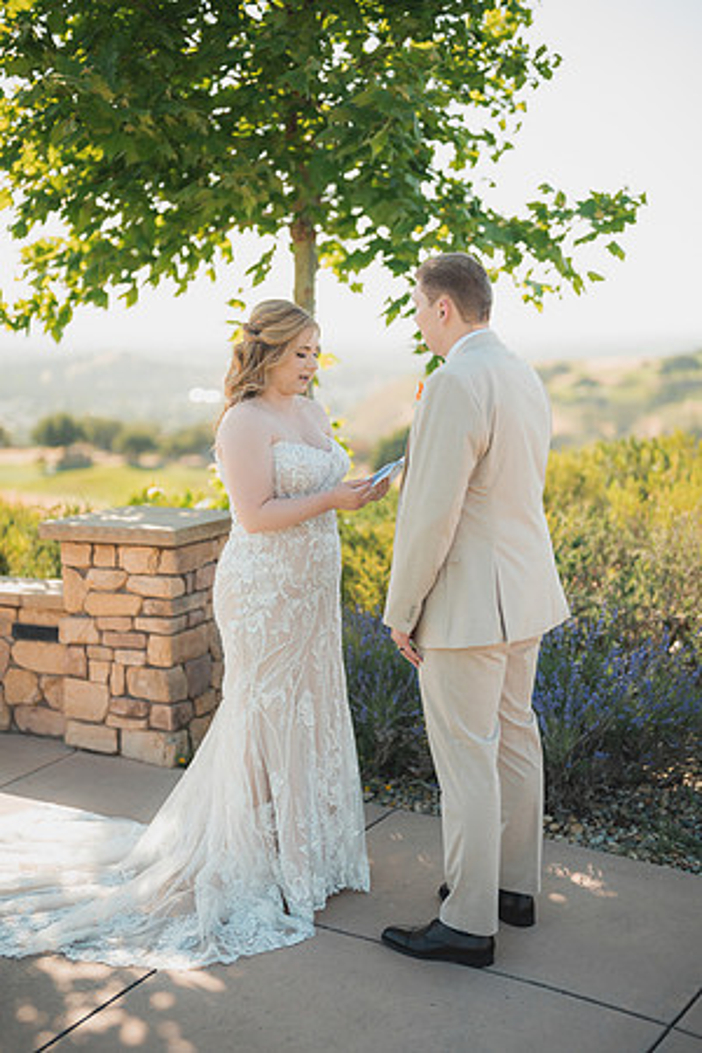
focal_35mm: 50
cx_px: 351
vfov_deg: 39.6
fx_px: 1462
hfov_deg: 27.0
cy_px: 526
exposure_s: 1/1250
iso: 50
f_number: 1.4
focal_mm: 50
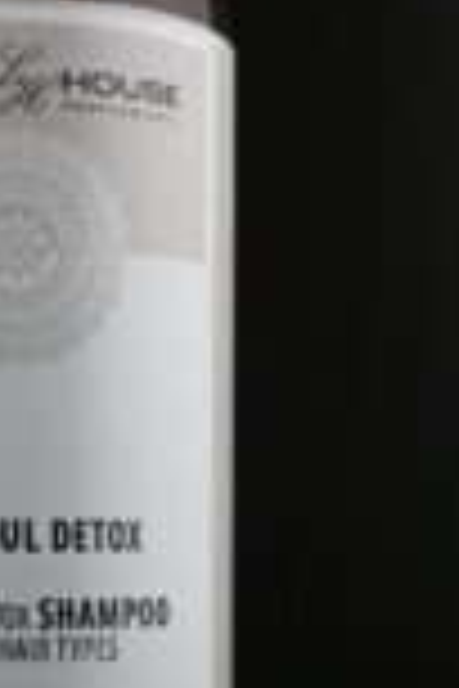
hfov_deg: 14.2
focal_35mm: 95
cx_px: 14
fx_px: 1812
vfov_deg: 21.4
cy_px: 450
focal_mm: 21.5
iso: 100
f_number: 5
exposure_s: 1/100
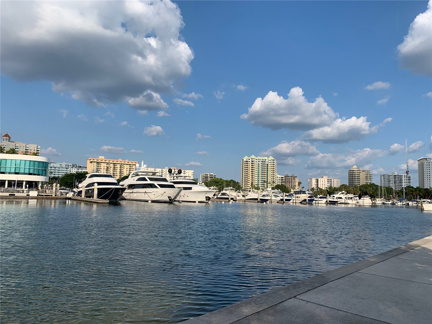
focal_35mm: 26
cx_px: 216
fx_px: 324
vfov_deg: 53.1
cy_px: 162
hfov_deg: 67.3
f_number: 1.8
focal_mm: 4.25
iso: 25
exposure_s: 1/3086
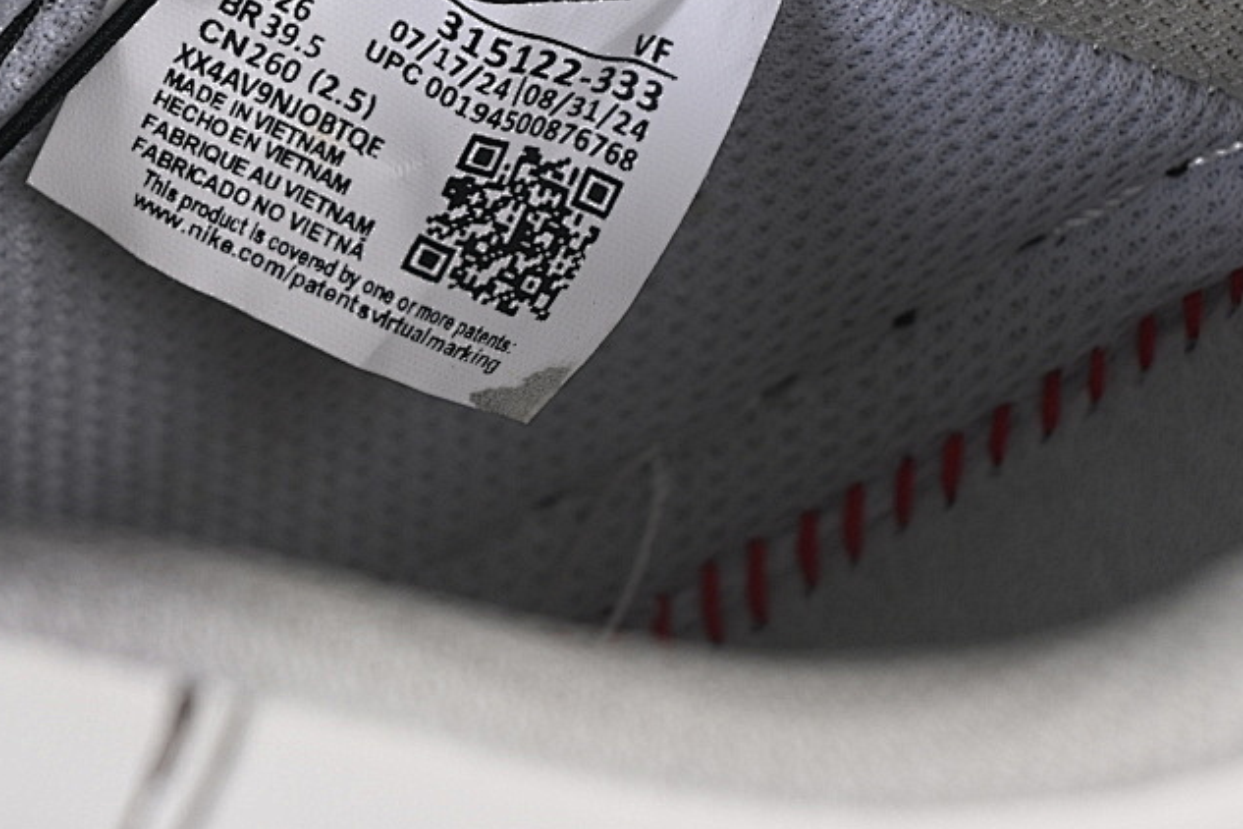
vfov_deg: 10.7
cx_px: 469
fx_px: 4419
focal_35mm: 128
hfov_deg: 16.0
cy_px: 130
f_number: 7.1
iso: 160
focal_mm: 50
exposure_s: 1/80
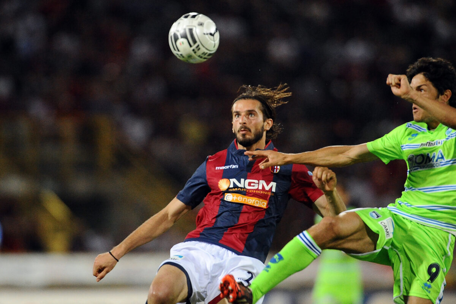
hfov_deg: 4.1
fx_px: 6333
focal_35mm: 500
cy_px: 152
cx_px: 228
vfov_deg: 2.7
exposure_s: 1/1250
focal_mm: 500
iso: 6400
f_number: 4.5
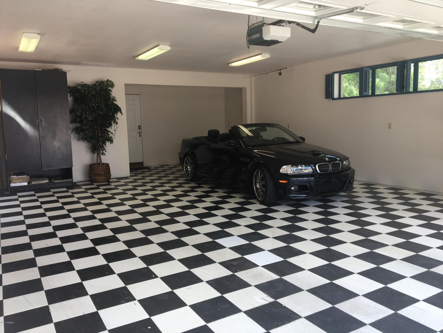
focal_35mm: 29
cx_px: 222
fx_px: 371
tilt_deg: -7.1
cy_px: 166
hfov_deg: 61.7
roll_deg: +2.0
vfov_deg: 48.2
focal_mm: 4.15
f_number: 2.2
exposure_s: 1/120
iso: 32
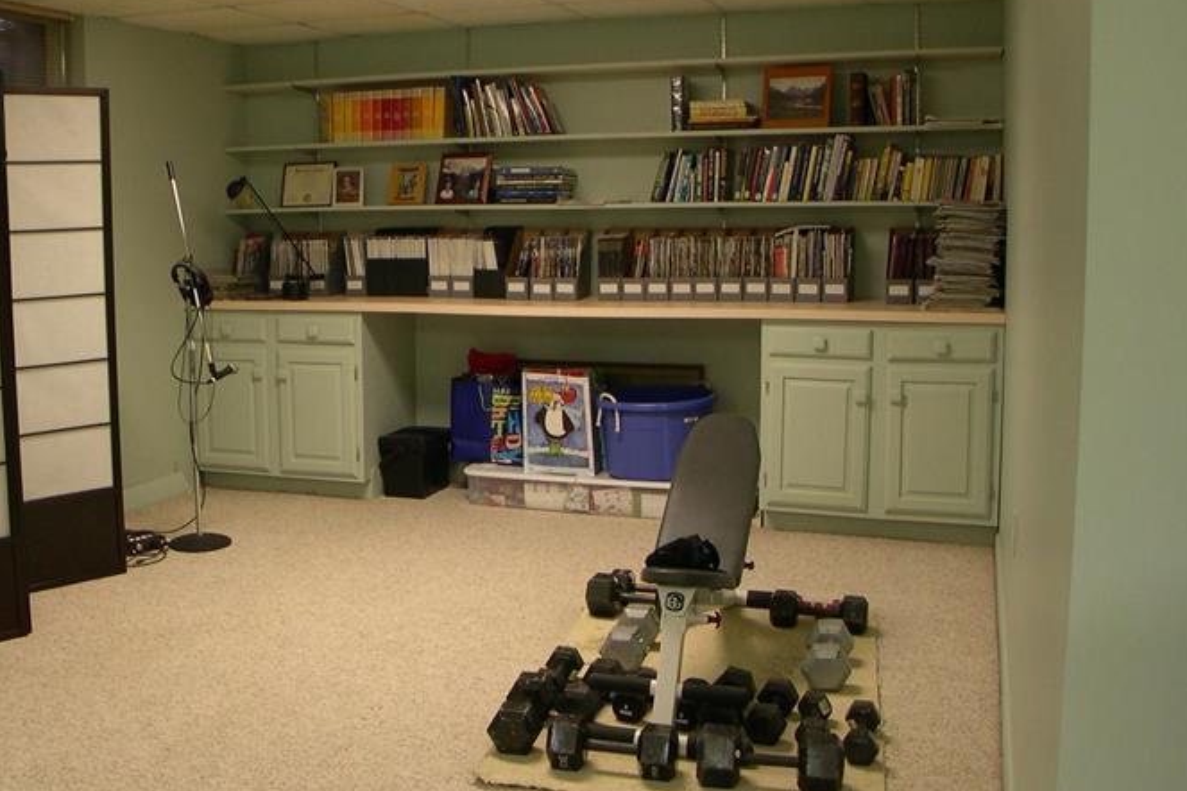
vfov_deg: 22.2
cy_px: 347
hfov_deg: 32.5
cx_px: 369
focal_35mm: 61
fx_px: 2011
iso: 100
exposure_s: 1/22.2
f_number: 2.8
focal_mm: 8
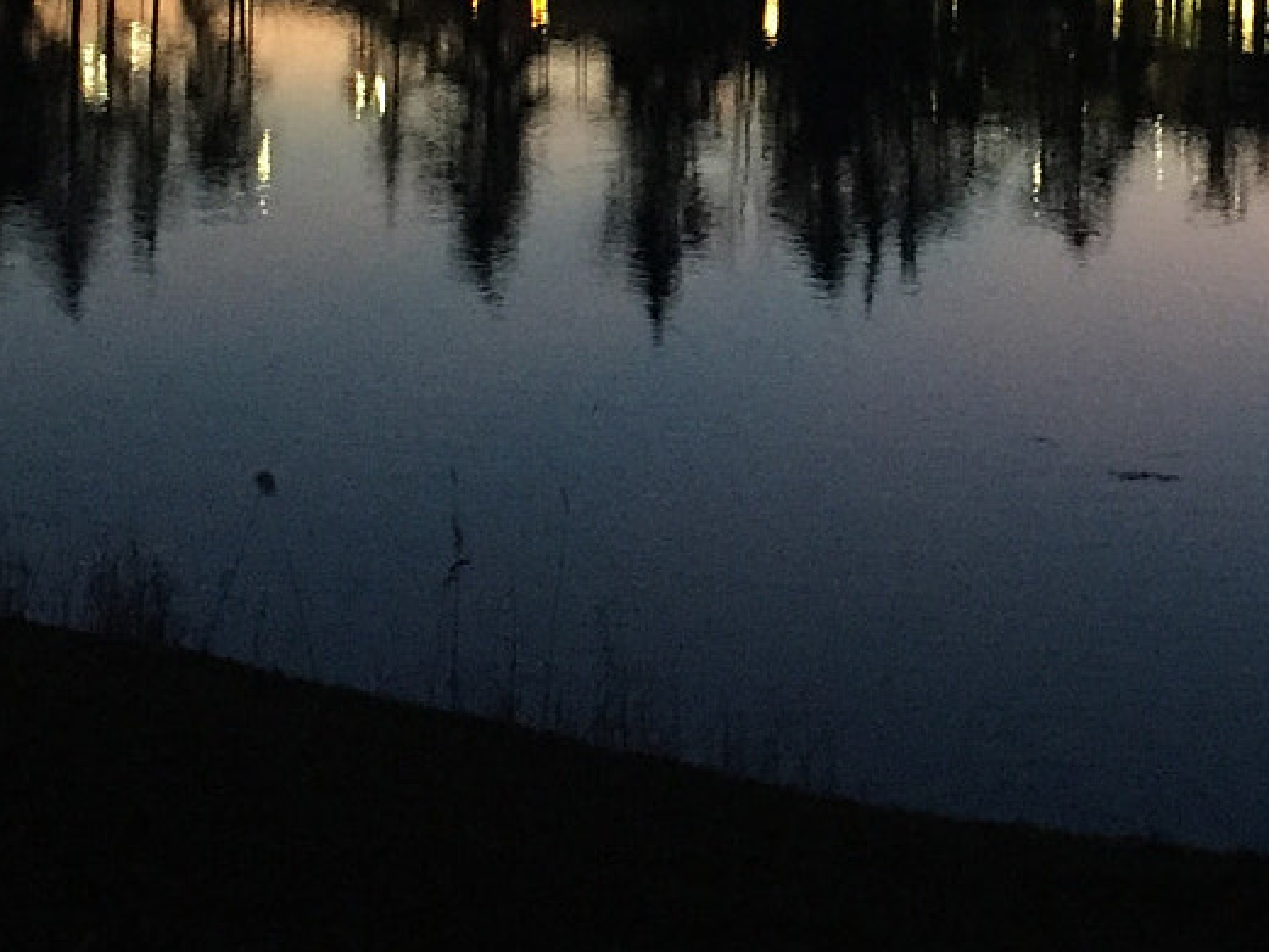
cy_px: 7
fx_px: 3263
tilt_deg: -3.3
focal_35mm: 89
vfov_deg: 16.3
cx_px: 1081
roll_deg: -0.6
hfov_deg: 21.6
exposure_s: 1/20
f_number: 2.2
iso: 250
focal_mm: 4.15
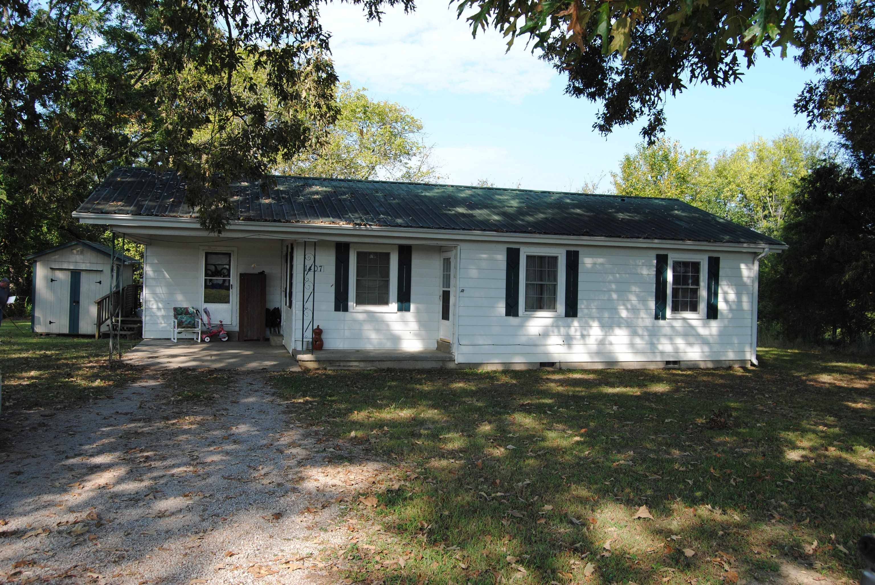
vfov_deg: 43.7
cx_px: 438
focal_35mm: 30
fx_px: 730
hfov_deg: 61.9
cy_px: 292
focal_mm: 20
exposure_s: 1/160
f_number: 6.3
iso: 100
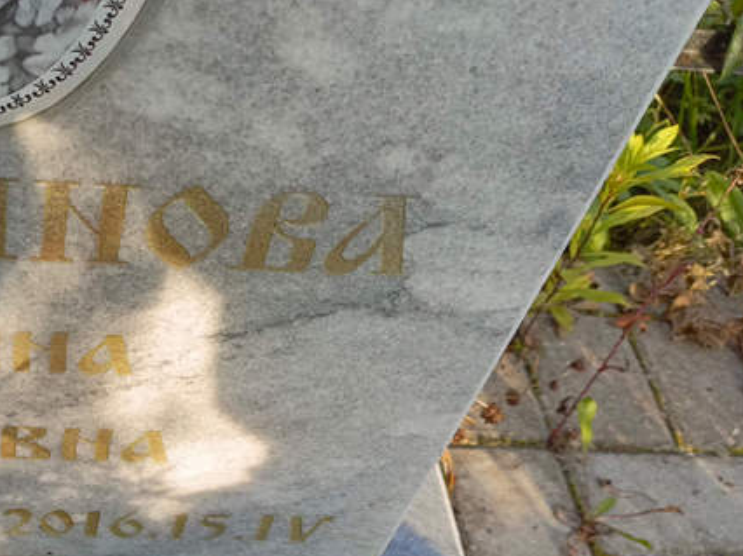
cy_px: 450
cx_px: 78
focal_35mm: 47
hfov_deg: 37.8
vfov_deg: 30.1
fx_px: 1008
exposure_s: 1/233
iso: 112
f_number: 1.69
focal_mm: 4.76
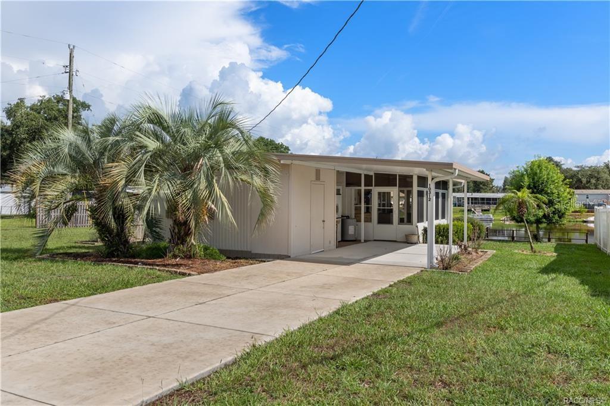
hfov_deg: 61.9
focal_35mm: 30
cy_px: 203
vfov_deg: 43.6
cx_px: 305
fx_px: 508
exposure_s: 1/320
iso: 320
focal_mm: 20
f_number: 8
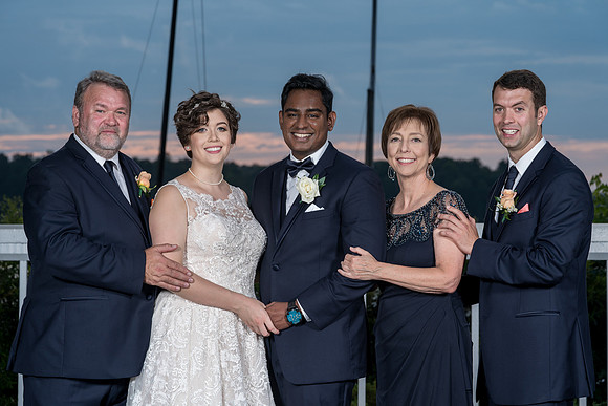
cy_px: 196
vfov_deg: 11.4
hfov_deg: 17.0
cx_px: 293
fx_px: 2029
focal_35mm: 120
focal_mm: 116
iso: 100
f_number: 8
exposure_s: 1/200
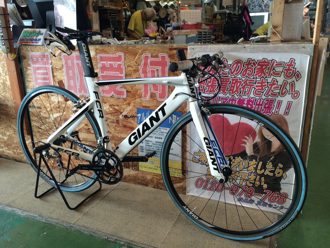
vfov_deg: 48.2
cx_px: 165
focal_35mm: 29
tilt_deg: -17.6
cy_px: 124
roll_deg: +0.3
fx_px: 276
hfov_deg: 61.7
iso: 40
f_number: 2.2
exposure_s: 1/60
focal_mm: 4.15
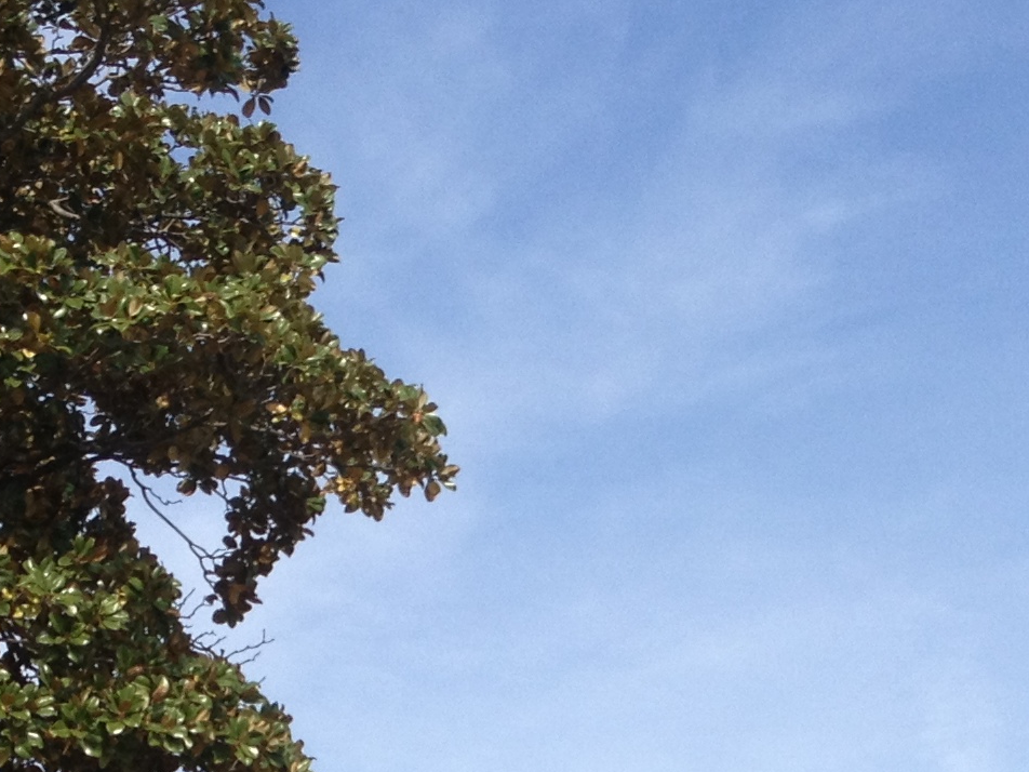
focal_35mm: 120
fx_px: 3567
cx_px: 693
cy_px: 1070
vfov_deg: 11.9
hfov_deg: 16.4
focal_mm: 4.28
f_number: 2.4
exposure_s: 1/1126
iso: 64
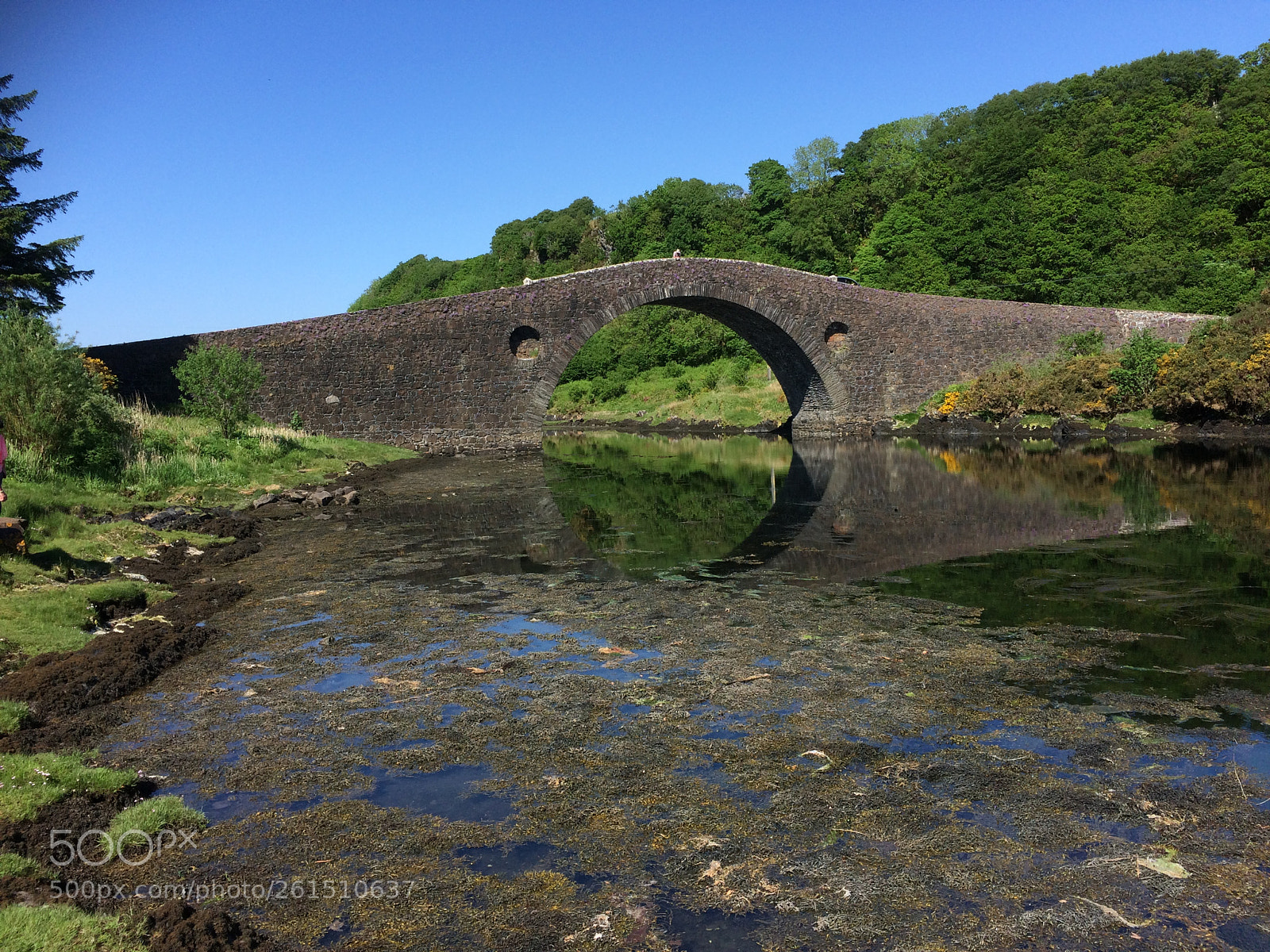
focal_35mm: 29
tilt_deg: -5.6
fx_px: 1064
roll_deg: +2.8
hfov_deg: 61.7
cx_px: 635
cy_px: 476
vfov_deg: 48.2
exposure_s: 1/1642
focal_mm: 4.15
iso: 32
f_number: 2.2
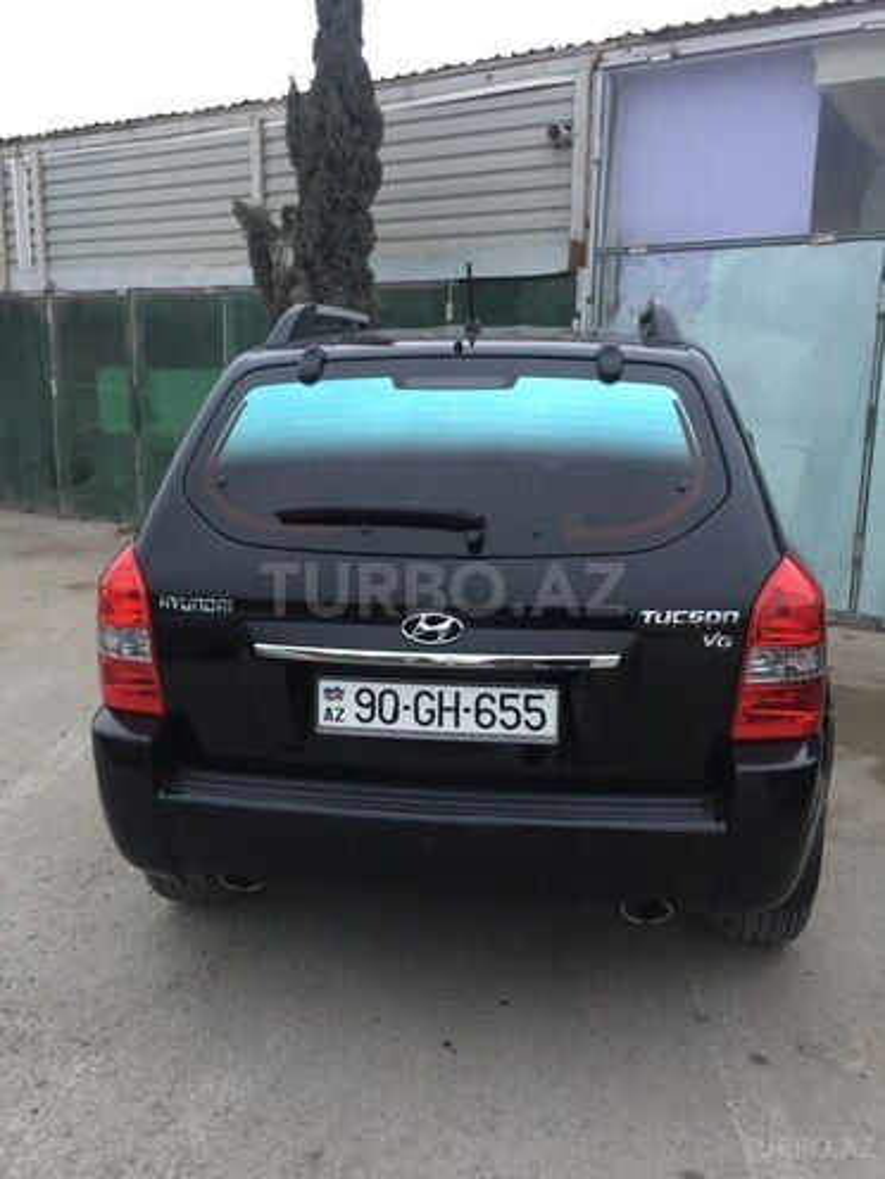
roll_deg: -0.9
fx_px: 989
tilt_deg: -10.9
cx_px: 442
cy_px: 590
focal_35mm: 29
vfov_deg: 61.7
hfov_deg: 48.2
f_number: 2.2
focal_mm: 4.15
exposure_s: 1/17
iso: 80
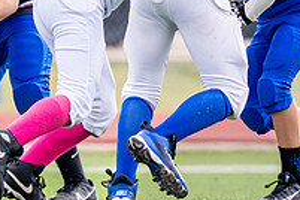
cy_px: -3
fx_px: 12266
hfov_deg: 1.4
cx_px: 350
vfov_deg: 0.9
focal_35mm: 1472
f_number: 2.8
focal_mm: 200
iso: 250
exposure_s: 1/2500
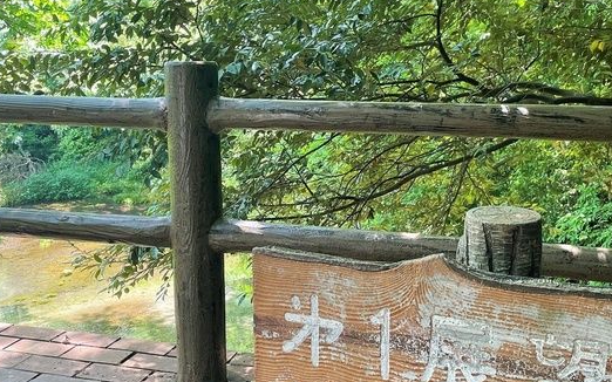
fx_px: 717
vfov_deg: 29.8
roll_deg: +0.5
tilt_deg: -8.9
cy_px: 175
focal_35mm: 43
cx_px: 330
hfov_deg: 46.2
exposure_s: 1/121
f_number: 1.6
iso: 80
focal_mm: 4.2
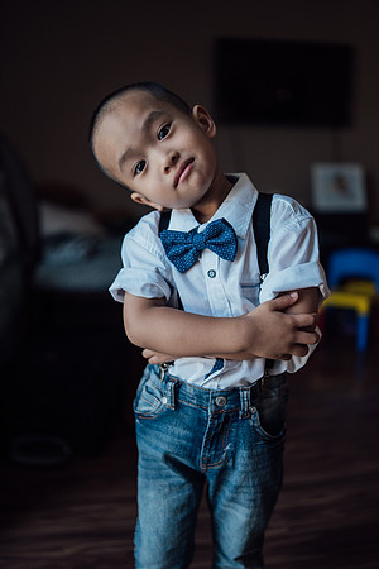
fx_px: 553
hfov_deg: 37.9
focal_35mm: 35
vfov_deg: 54.4
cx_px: 190
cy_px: 284
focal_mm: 35
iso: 125
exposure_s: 1/400
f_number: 1.4
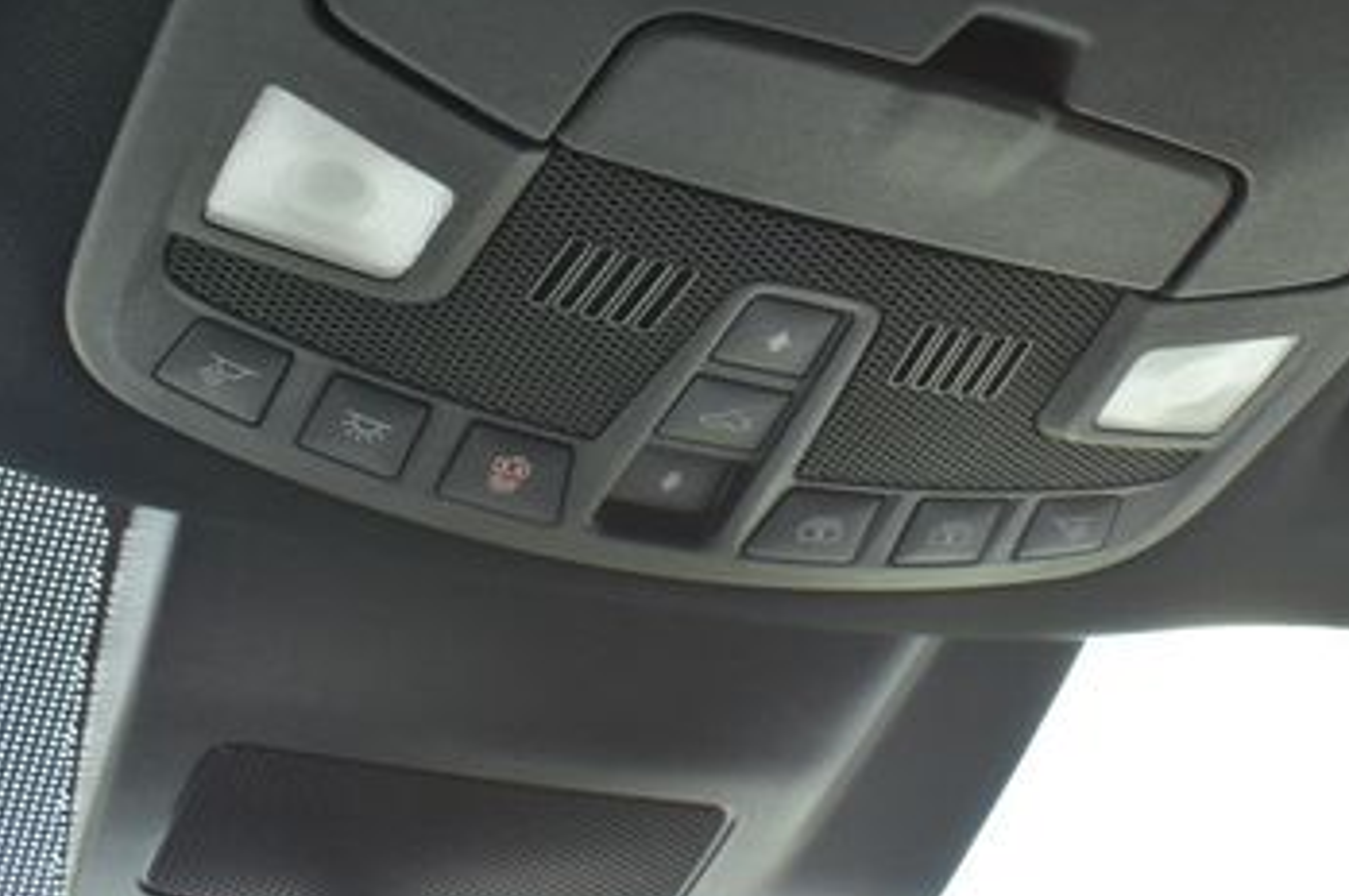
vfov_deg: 24.3
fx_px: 2059
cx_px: 916
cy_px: 216
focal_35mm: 55
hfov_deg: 35.9
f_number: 7.1
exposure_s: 1/25
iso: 400
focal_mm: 20
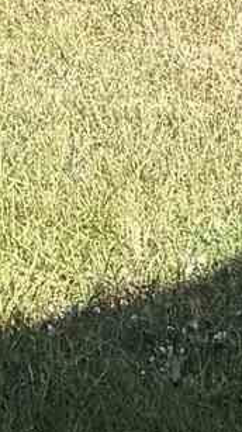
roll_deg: -0.3
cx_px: 325
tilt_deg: +1.6
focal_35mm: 262
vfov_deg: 7.2
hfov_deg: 4.6
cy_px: -944
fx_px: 2998
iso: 80
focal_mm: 6.76
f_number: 1.78
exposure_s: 1/1770
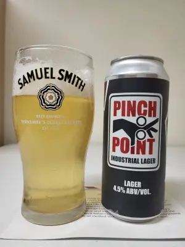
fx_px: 185
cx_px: 92
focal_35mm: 26
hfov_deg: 53.1
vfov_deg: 67.3
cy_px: 124
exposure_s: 1/120
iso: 250
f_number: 1.8
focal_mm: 5.4
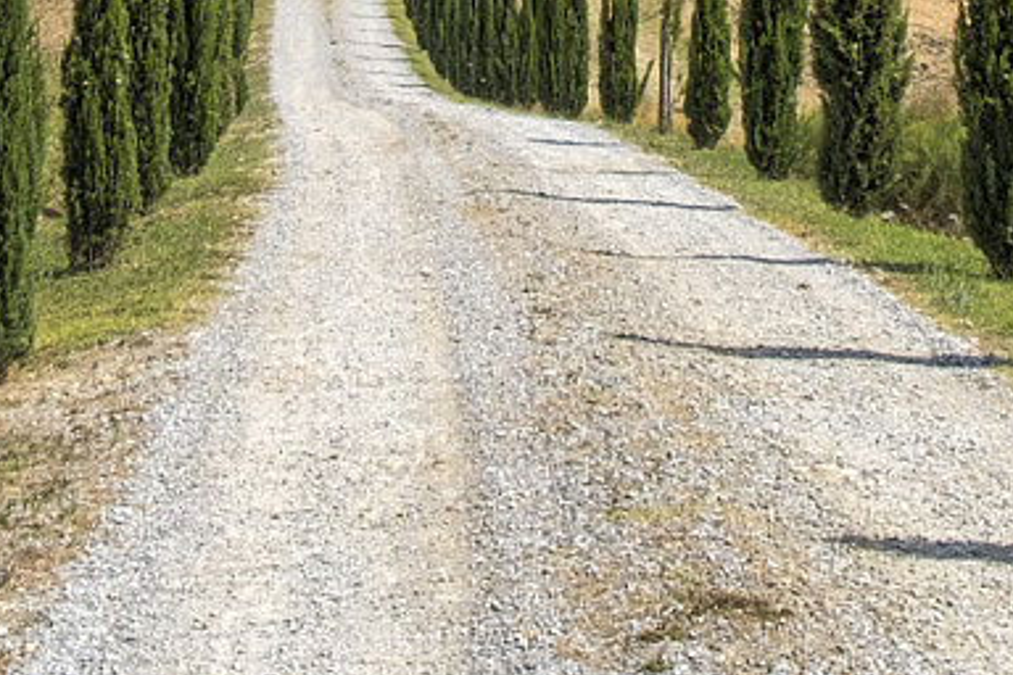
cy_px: -707
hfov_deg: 13.7
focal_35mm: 150
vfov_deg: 8.6
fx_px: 4221
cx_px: 557
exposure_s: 1/350
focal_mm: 24.3
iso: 200
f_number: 7.1
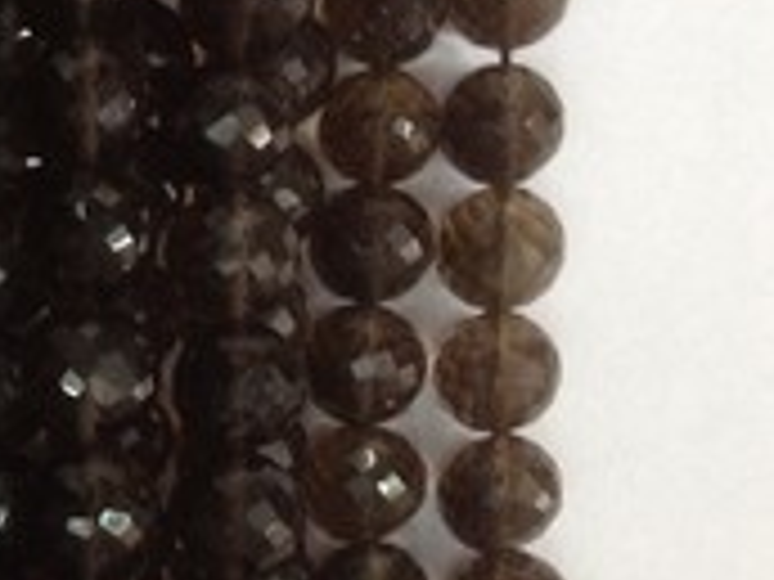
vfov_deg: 14.3
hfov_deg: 18.5
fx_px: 2281
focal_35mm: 102
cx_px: -72
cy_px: 564
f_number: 2.4
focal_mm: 4.28
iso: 125
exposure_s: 1/20
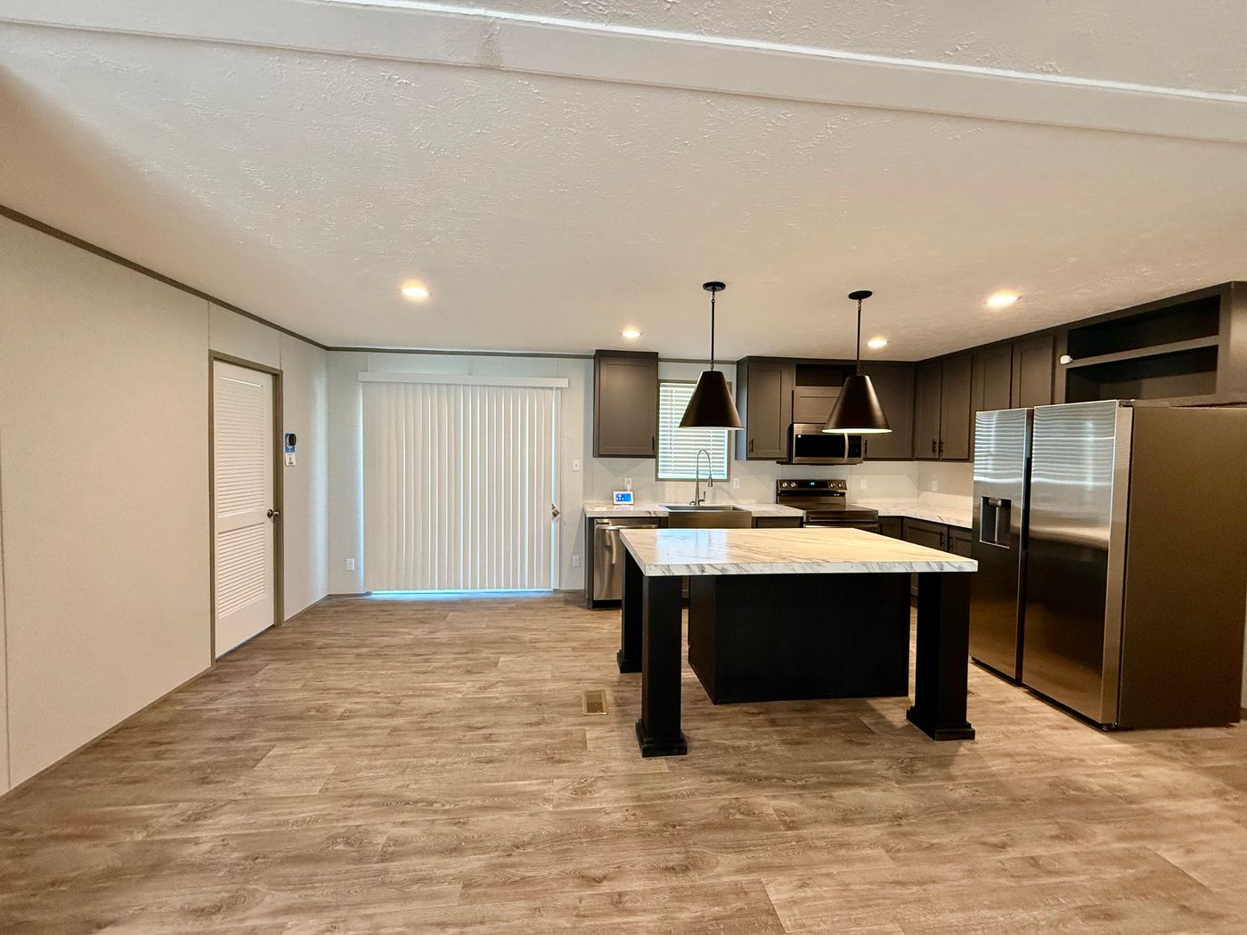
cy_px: 468
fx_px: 504
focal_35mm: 14
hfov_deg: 102.1
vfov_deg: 85.7
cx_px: 624
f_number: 2.2
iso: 320
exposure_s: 1/120
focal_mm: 2.22
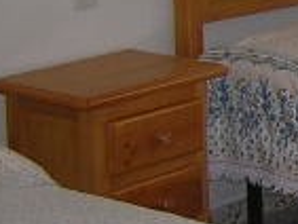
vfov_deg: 9.1
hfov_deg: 11.6
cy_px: 123
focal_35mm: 163
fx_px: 1404
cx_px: 459
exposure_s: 1/60.1
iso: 104
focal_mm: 4.7
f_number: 2.6
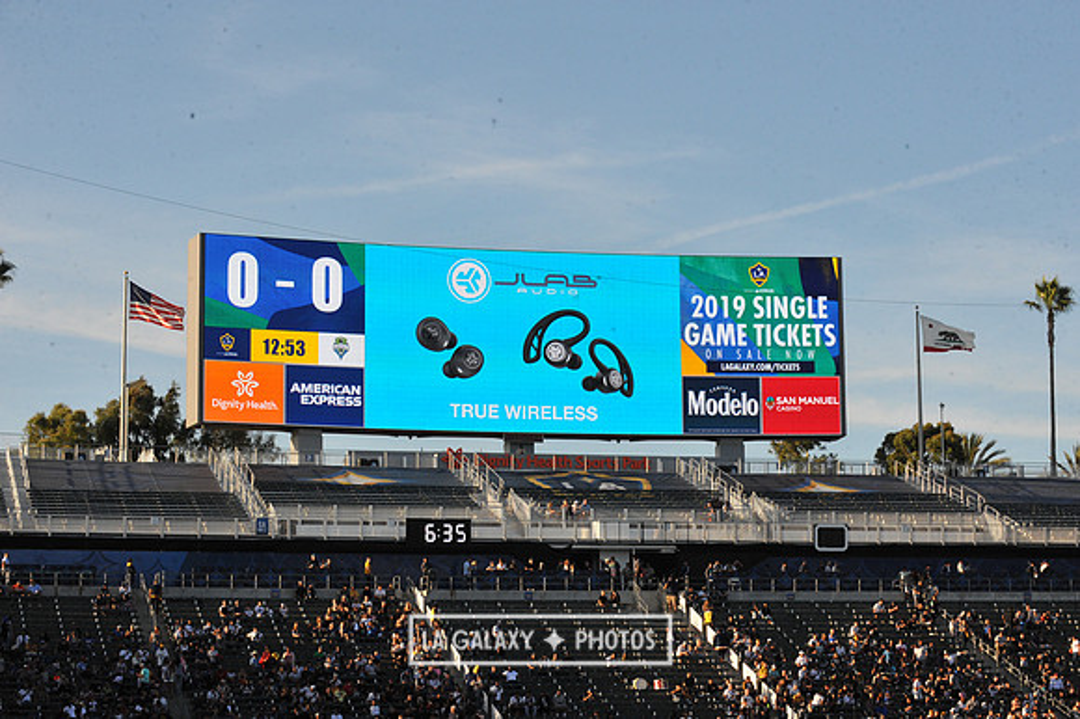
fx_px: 2578
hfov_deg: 23.7
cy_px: 360
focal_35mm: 86
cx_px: 540
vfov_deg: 15.9
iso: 1600
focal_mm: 86
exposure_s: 1/1000
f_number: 16
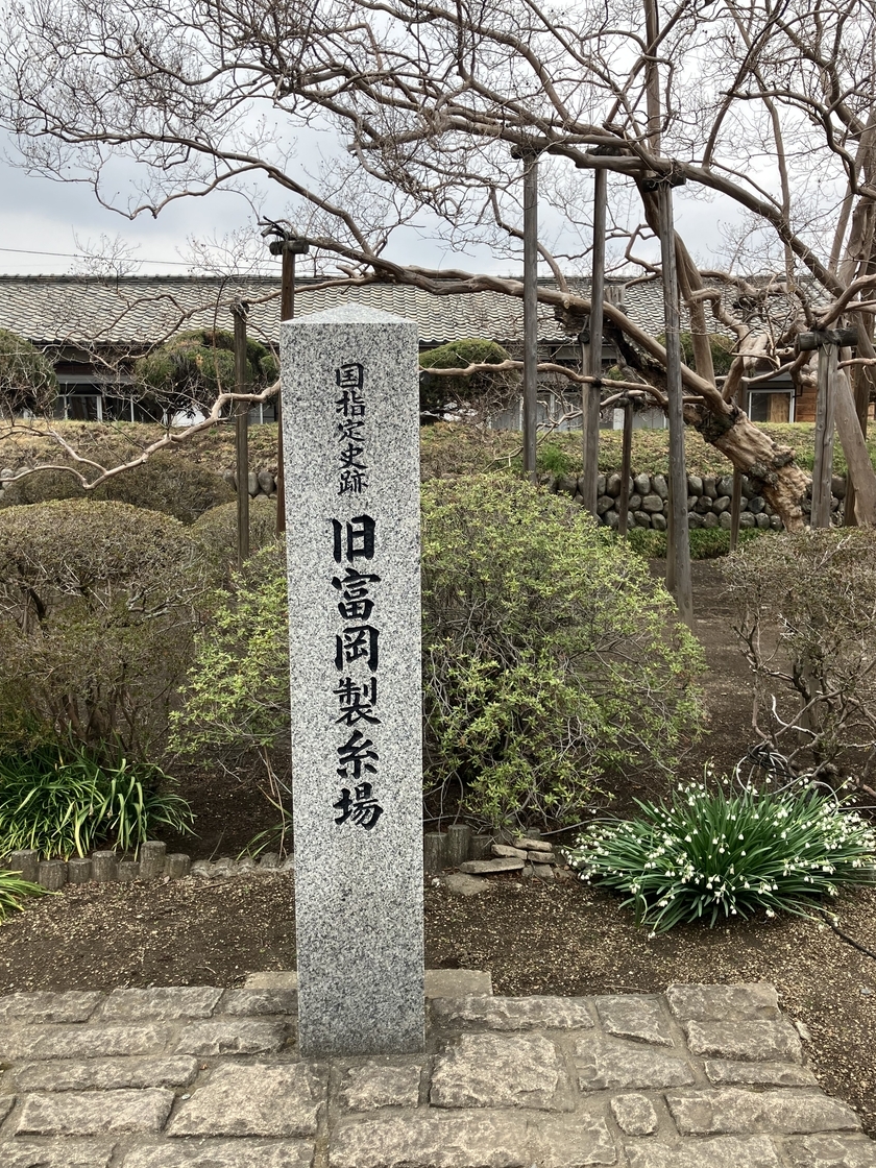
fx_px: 1012
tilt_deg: -7.9
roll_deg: +1.2
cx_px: 418
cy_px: 601
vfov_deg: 60.0
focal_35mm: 30
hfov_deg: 46.8
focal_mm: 3.99
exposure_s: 1/249
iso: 25
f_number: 1.8
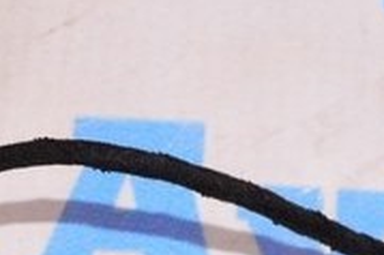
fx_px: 2109
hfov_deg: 10.4
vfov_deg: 6.6
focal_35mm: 198
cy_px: 584
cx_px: 341
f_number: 8
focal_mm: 23
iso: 1600
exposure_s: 1/125
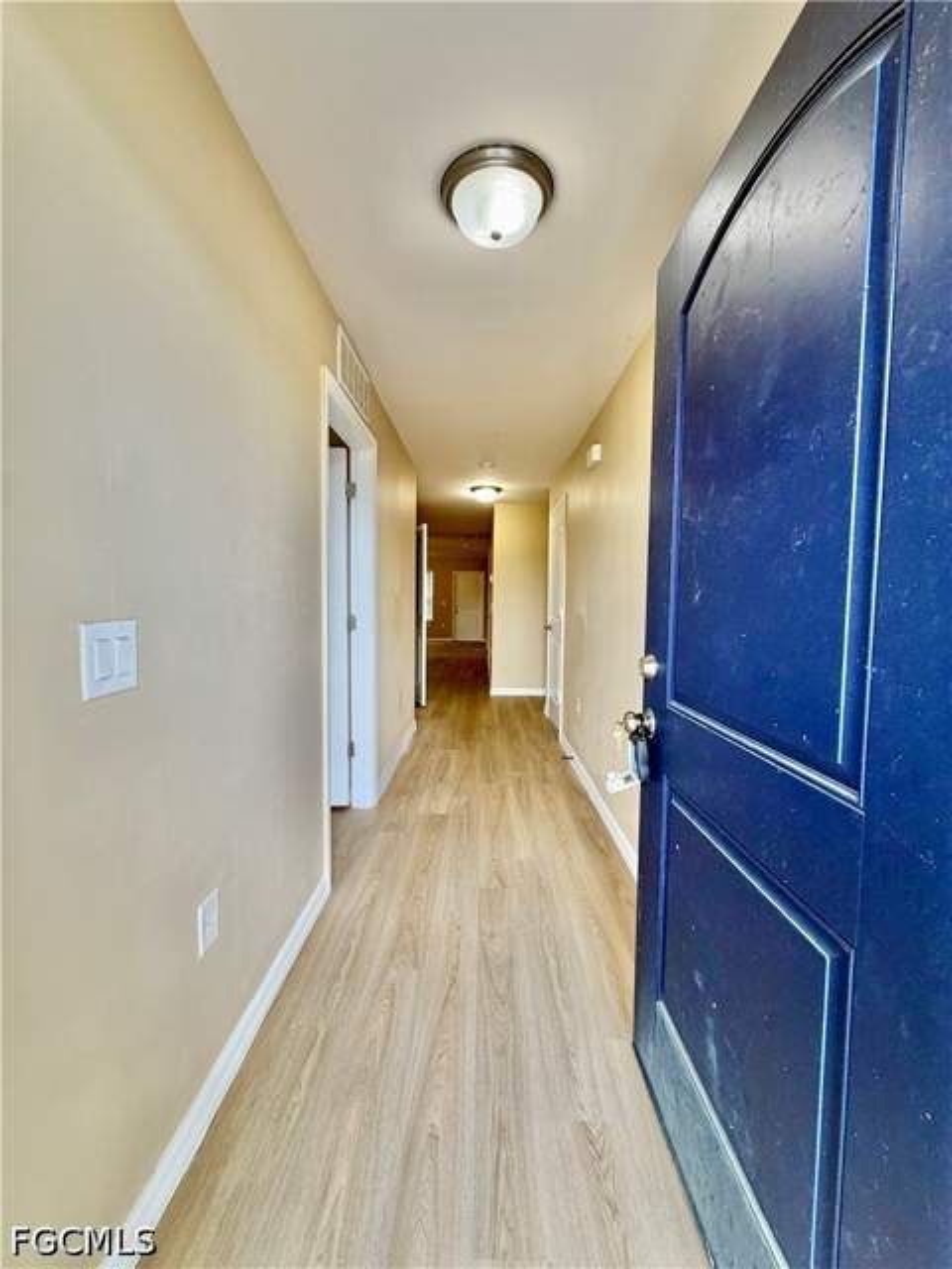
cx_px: 476
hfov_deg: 85.7
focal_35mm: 14
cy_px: 634
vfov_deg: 102.1
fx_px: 513
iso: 100
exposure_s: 1/120
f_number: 2.2
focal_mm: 2.22
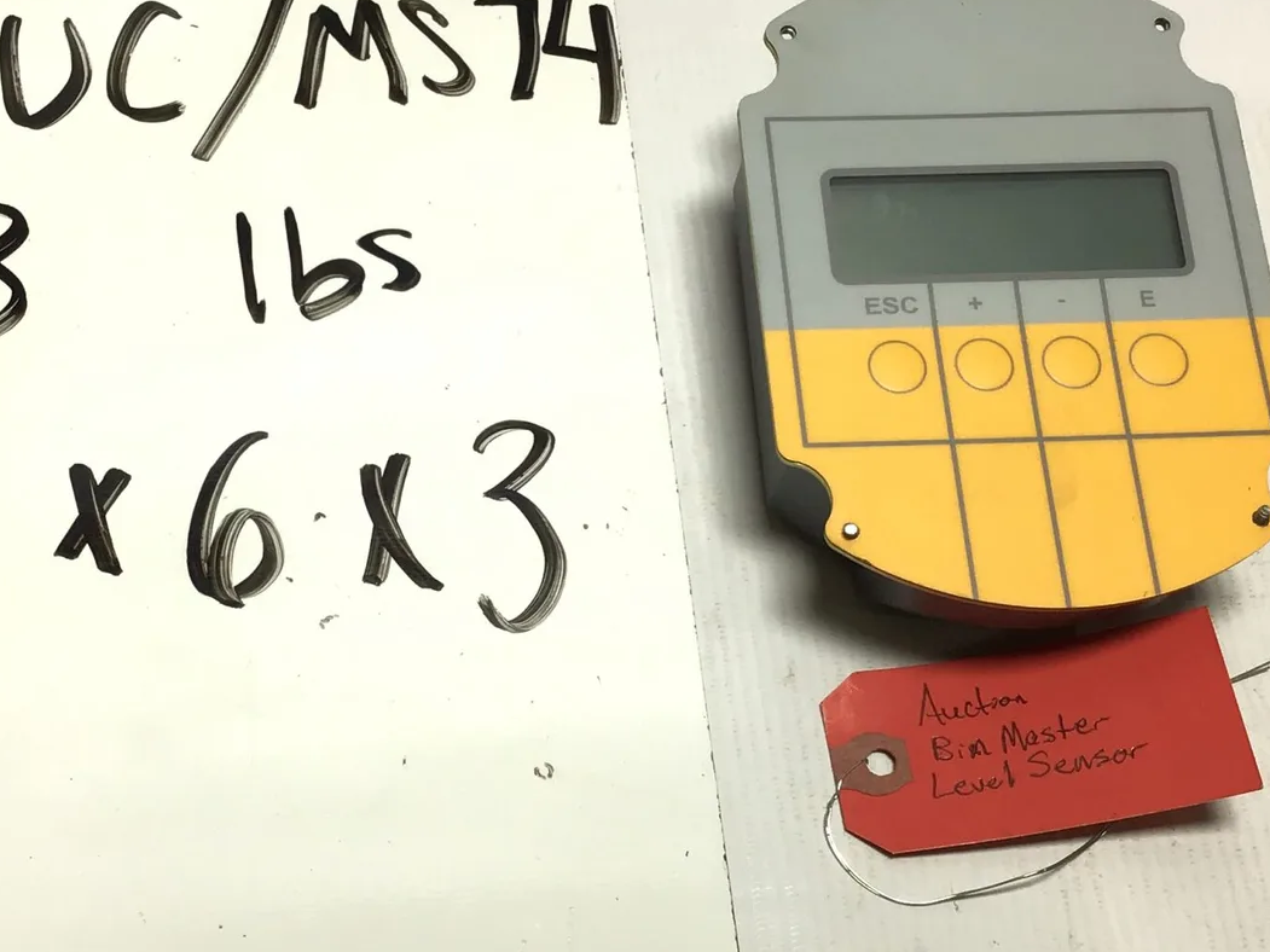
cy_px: 526
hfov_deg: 32.6
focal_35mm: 59
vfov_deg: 24.8
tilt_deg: -63.8
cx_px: 504
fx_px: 2164
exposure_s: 1/188
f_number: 2.4
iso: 25
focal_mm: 3.3
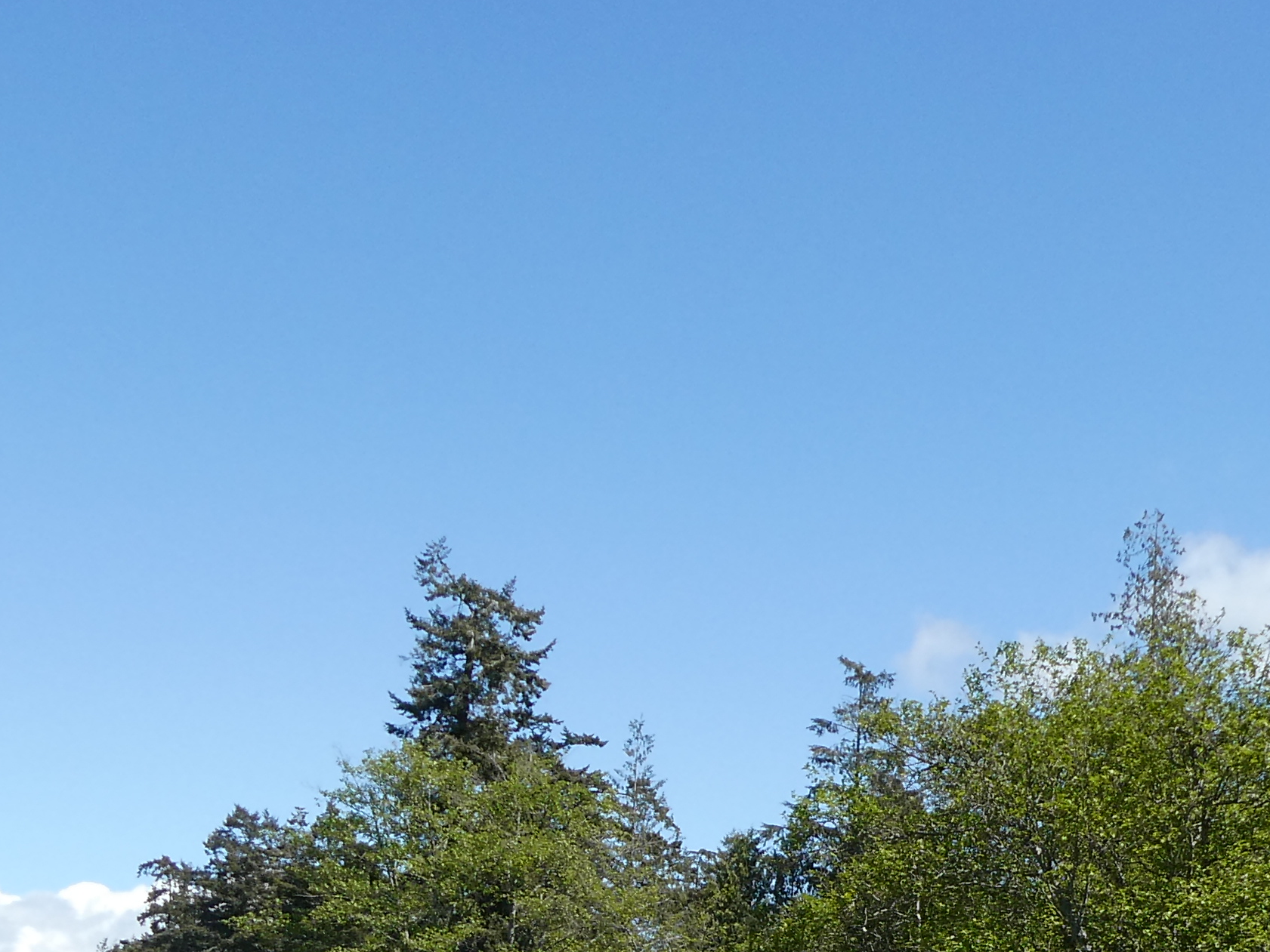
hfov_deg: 26.1
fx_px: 2715
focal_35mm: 74
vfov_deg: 19.1
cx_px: 918
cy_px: 1052
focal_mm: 4.3
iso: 80
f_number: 3.3
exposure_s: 1/800
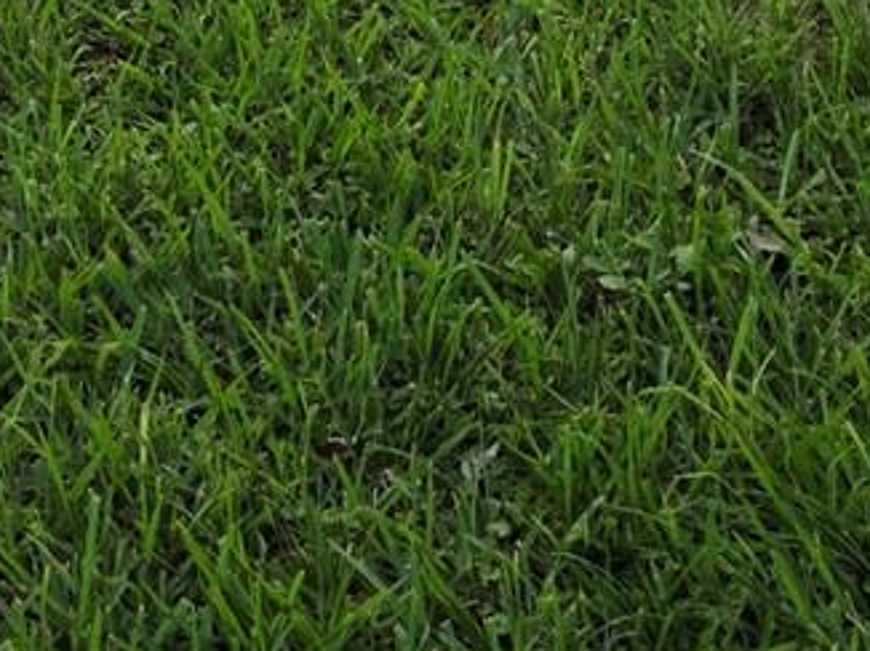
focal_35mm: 113
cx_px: -208
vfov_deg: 11.2
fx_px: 2838
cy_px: -856
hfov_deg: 16.6
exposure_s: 1/1704
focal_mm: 6.25
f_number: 1.7
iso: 80
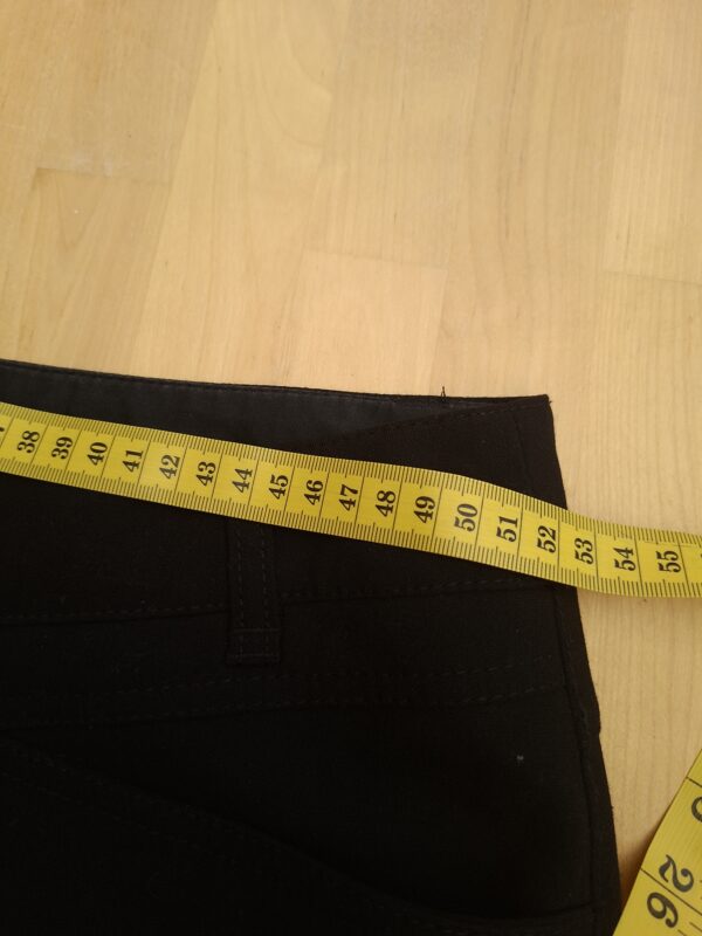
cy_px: 468
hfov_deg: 58.9
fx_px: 622
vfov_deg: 73.9
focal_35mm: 23
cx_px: 351
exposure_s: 1/192
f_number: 1.8
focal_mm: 5.54
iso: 50
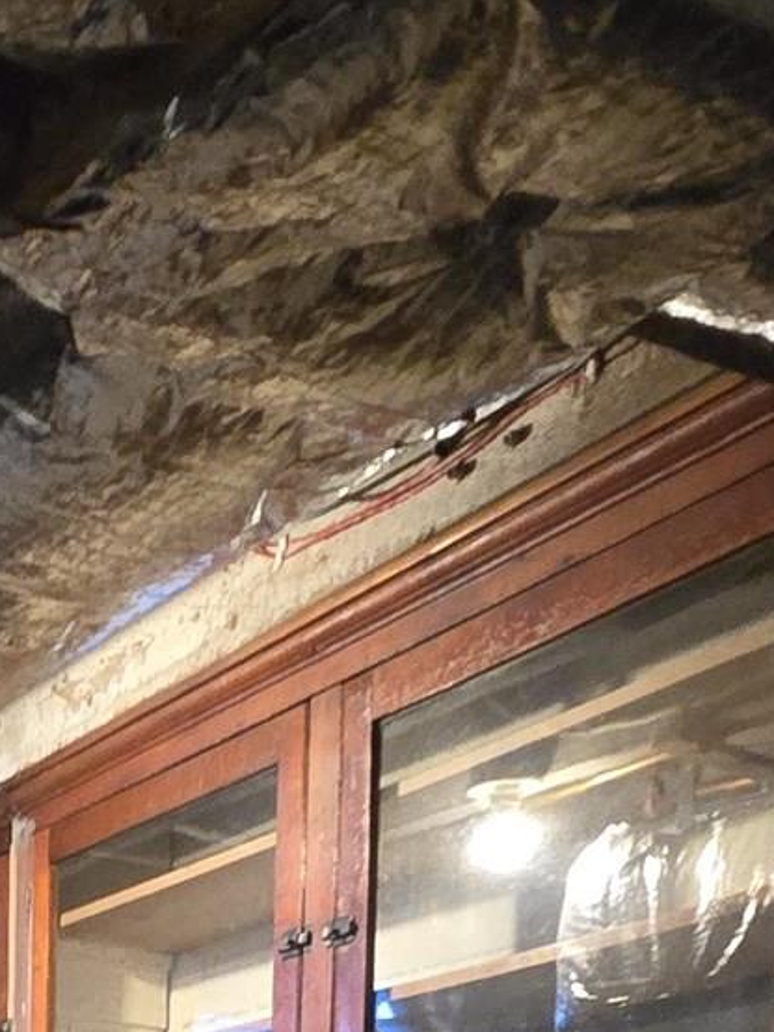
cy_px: 1484
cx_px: -39
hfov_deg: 25.4
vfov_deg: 27.0
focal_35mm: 54
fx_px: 1611
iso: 1250
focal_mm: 2.2
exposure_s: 1/24
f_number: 2.2
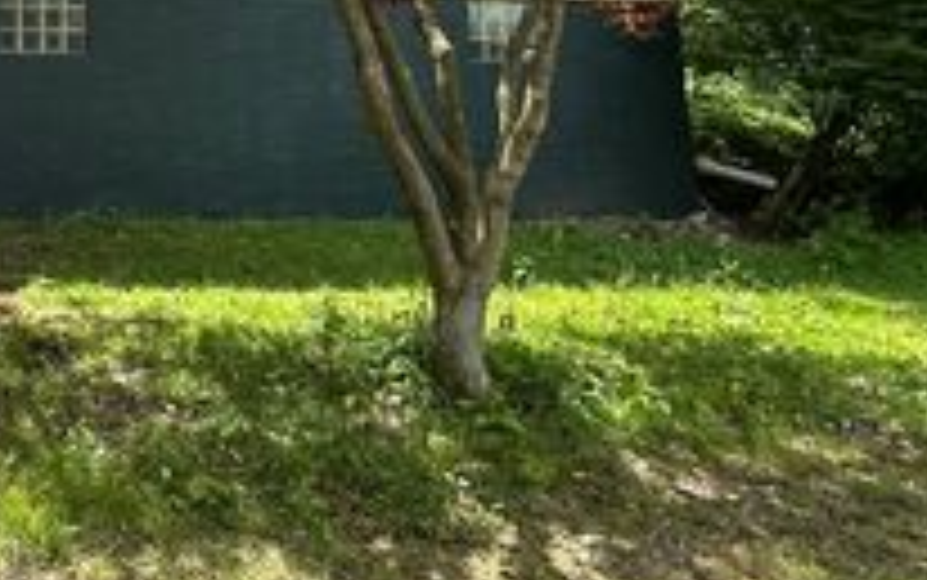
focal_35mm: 36
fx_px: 910
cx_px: -76
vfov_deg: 32.0
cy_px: -29
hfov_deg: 43.0
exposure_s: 1/532
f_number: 2.2
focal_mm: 2.22
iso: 40
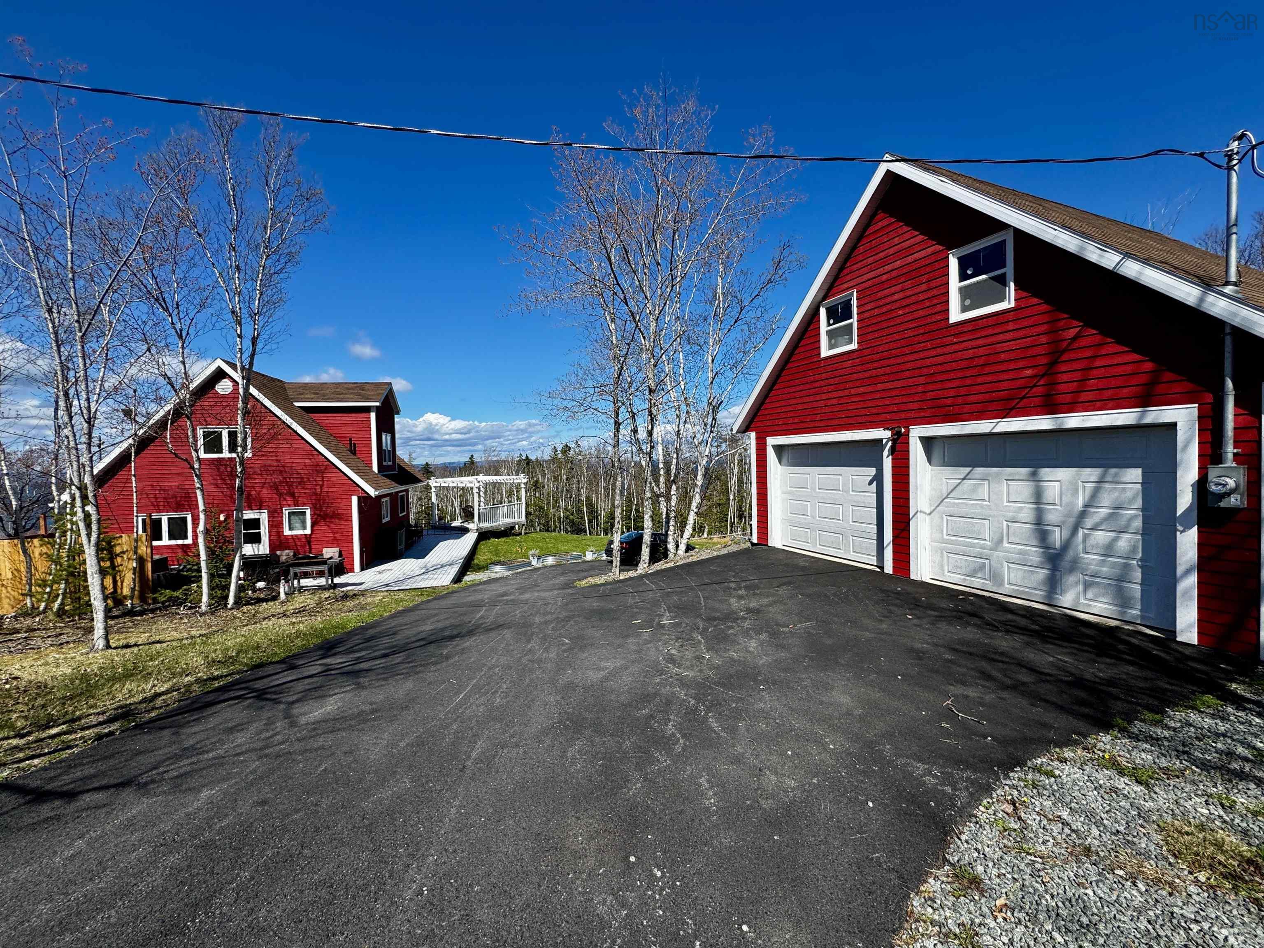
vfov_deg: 85.7
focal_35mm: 14
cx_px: 632
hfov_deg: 102.1
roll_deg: +2.7
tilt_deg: -0.9
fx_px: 511
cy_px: 474
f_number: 2.2
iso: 40
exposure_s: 1/2342
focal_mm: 2.22
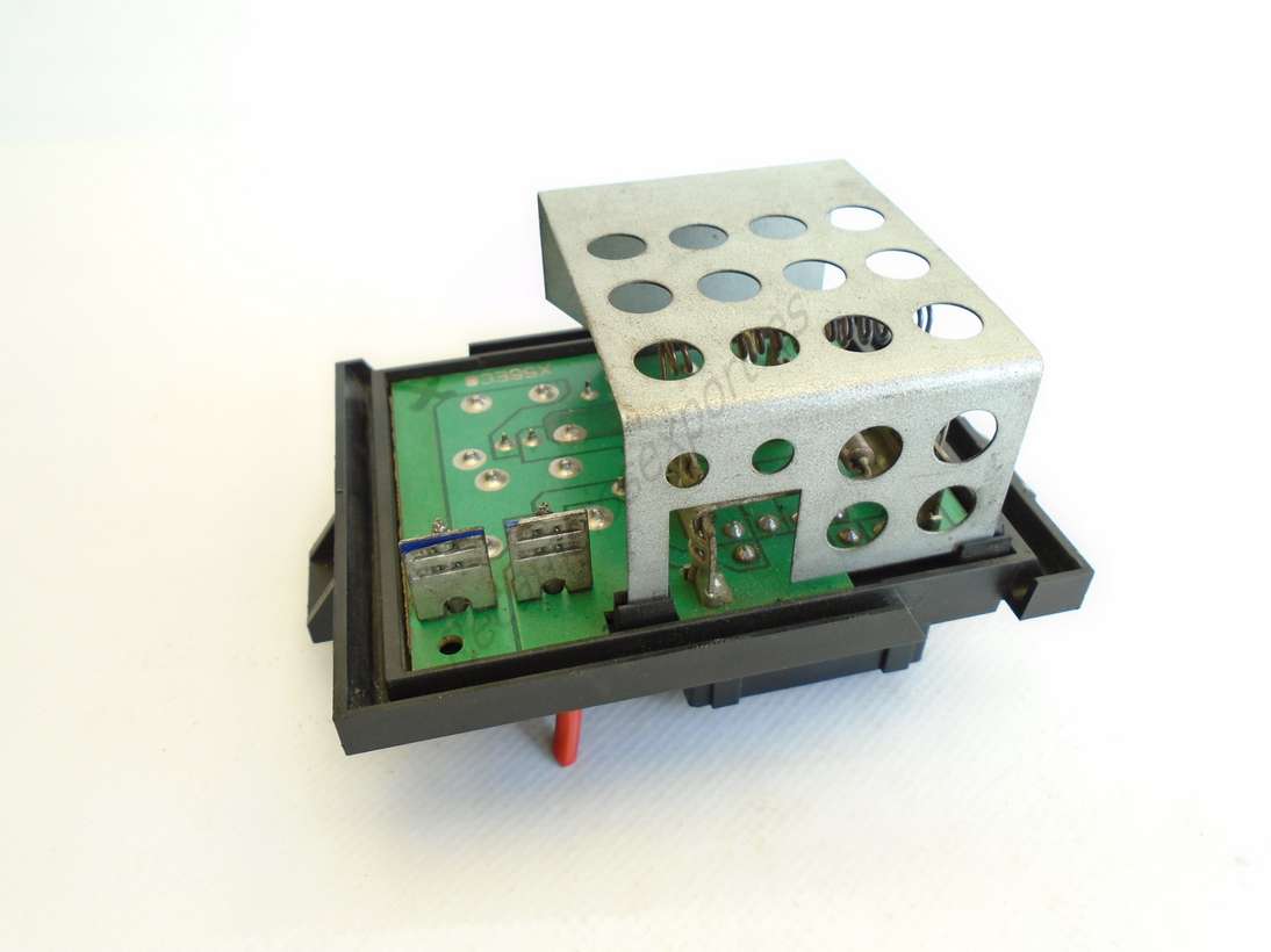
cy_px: 476
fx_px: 954
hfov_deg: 67.3
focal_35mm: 26
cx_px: 636
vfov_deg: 53.0
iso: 100
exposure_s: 1/160
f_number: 3.2
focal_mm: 4.6
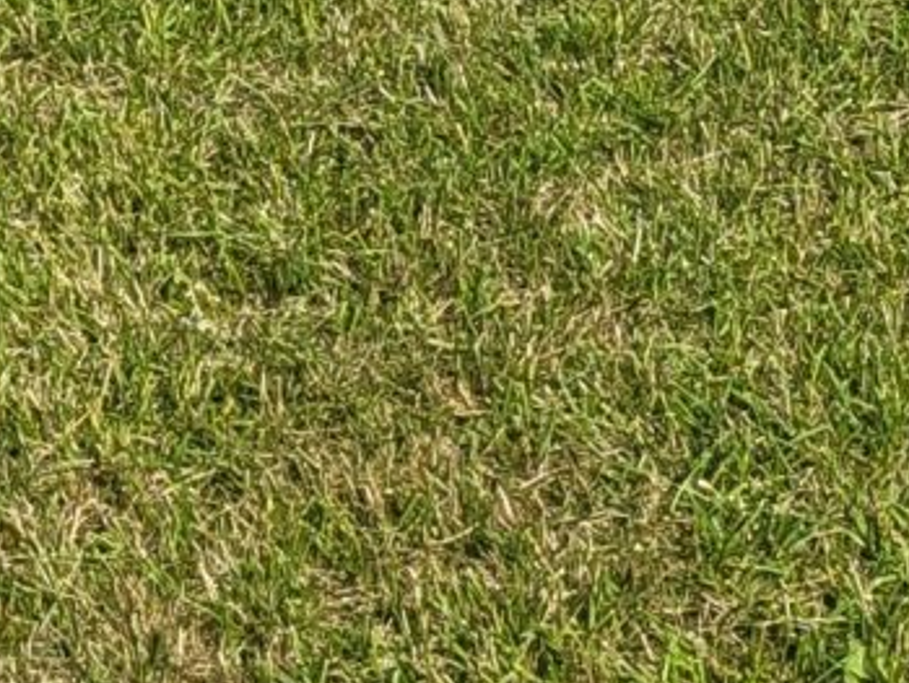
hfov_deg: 10.4
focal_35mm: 190
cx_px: 590
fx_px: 4993
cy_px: -1797
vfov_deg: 6.6
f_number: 1.8
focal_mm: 5.4
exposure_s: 1/3354
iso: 40
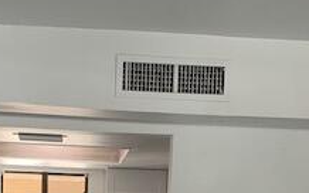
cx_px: 139
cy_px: 277
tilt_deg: -2.0
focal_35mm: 81
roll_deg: -2.8
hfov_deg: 25.5
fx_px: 682
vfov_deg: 15.1
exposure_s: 1/117
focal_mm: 4.25
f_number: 1.8
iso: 100
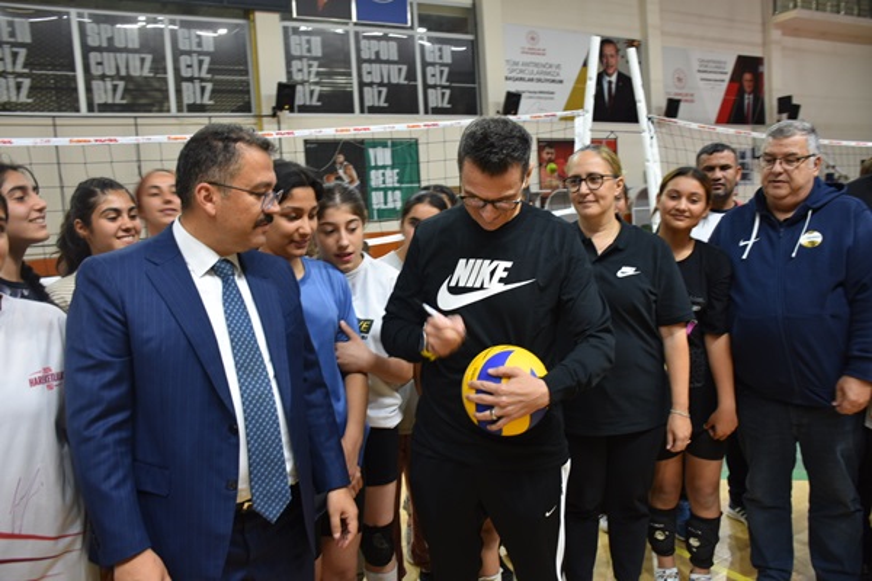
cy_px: 290
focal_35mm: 30
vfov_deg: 43.6
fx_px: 727
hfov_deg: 61.9
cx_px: 436
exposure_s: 1/30
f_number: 3.5
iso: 320
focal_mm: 20
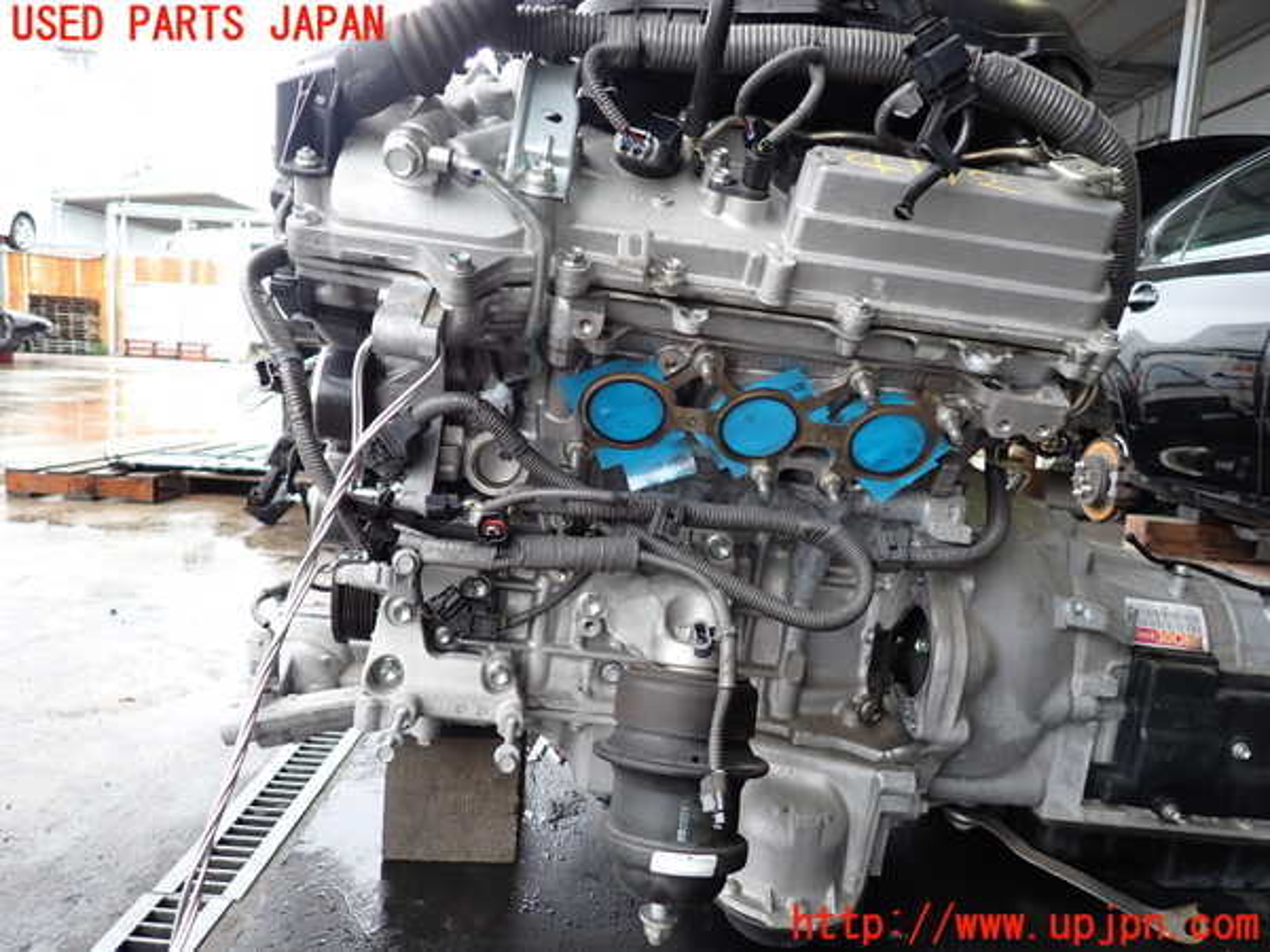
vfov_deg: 54.9
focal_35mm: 25
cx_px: 635
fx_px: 917
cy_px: 476
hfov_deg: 69.4
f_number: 2
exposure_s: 1/125
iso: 160
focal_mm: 4.5
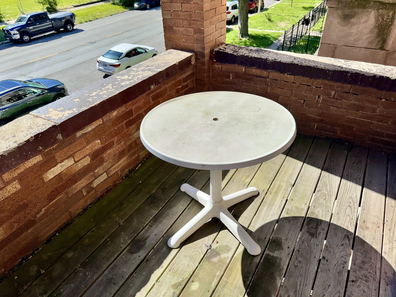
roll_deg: +1.2
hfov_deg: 71.6
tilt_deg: -36.4
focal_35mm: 24
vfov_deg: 56.8
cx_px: 198
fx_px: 275
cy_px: 148
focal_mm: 6.76
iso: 80
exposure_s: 1/6410
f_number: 1.78
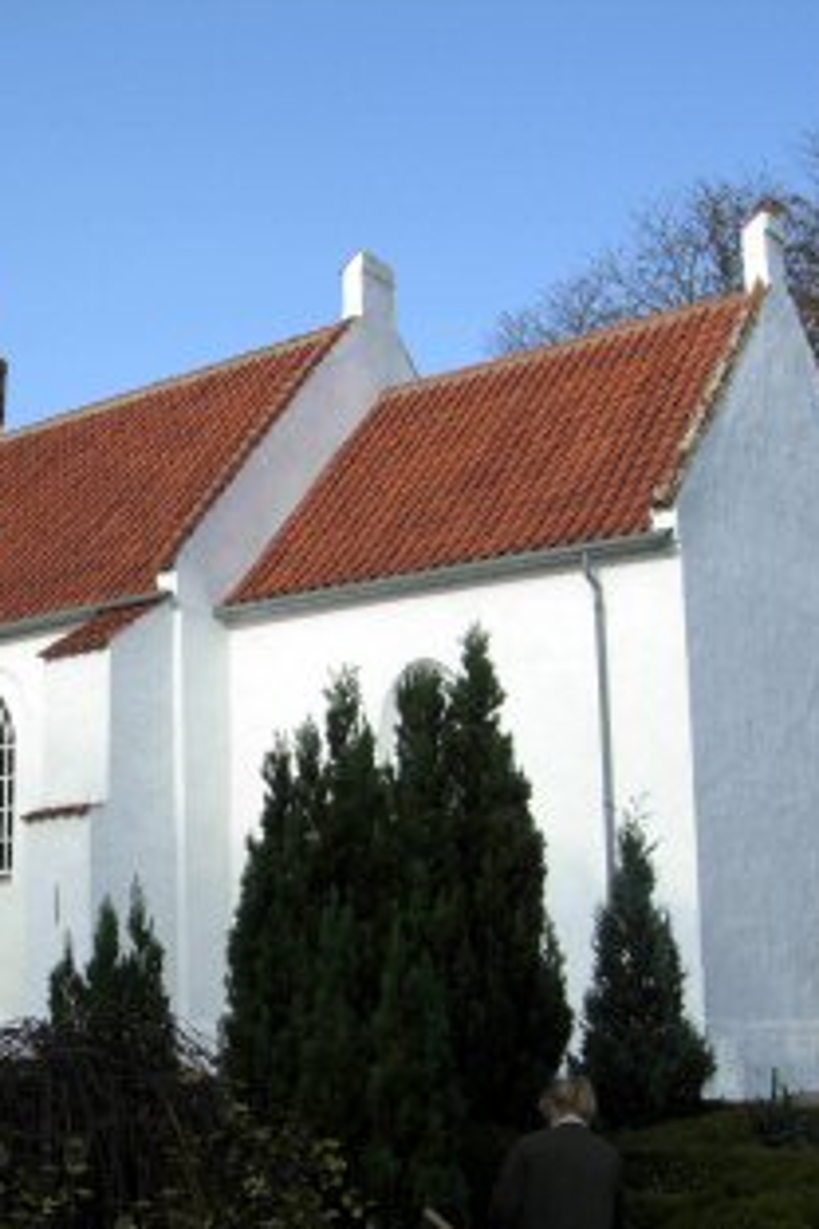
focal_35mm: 51
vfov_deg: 38.9
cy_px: 624
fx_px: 1740
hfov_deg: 25.7
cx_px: 100
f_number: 6.1
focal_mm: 7.5
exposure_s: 1/304
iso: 50
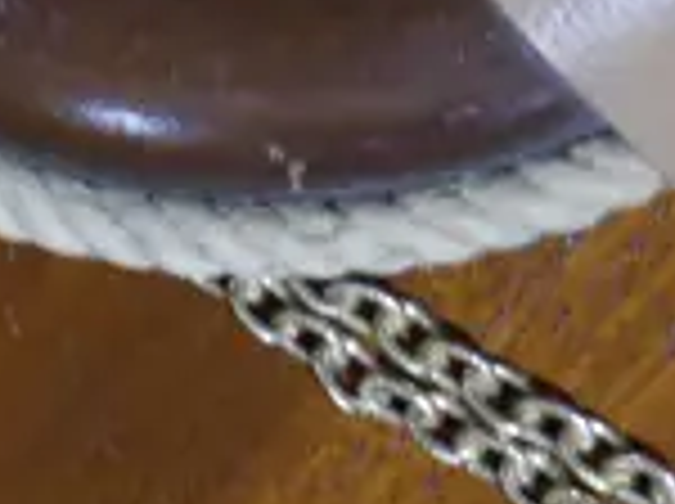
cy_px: -351
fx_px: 4789
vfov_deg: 5.9
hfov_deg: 7.6
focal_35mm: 246
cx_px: -846
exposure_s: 1/60
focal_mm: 18
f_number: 4
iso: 400
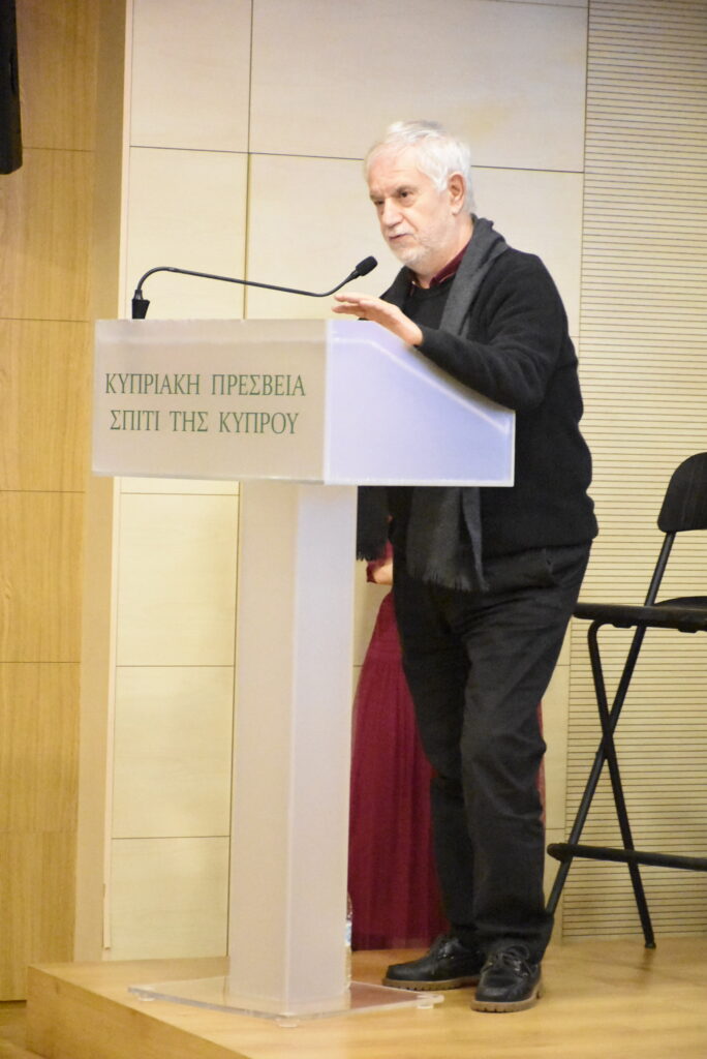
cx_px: 354
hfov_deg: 11.4
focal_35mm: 120
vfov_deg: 17.1
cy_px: 530
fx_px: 3530
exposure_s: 1/250
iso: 20000
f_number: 5.3
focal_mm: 80
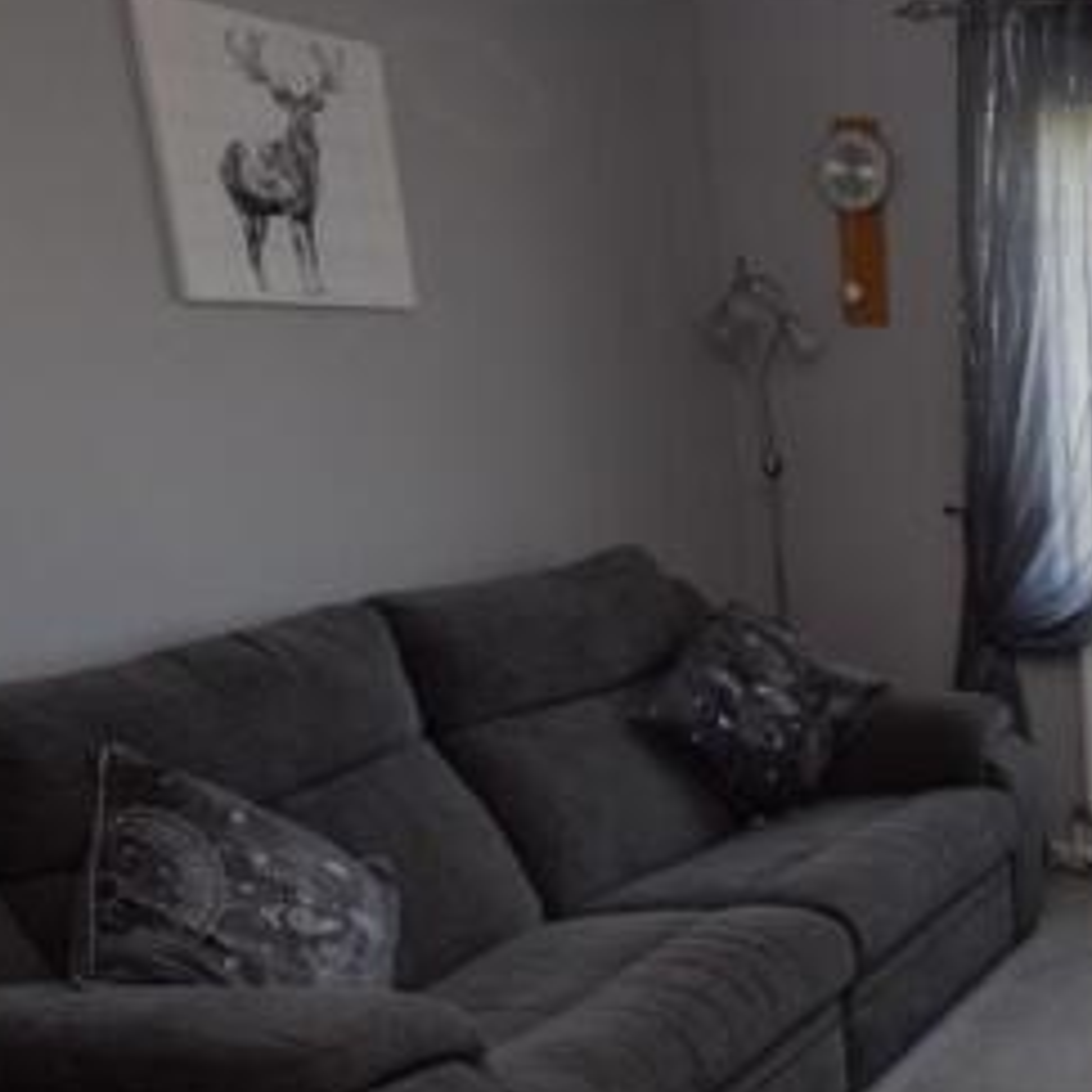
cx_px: 1409
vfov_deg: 41.7
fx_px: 1412
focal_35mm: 40
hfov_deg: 32.3
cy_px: 735
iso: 640
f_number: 5.6
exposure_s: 1/125
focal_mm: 11.5
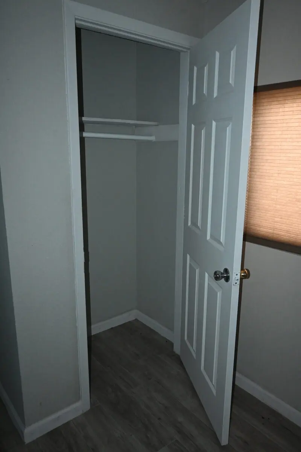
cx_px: 150
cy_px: 226
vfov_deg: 65.9
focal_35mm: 28
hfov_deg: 46.8
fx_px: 348
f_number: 3.8
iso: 2000
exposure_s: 1/60
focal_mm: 18.5
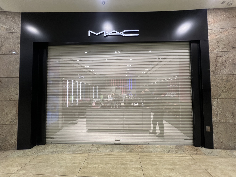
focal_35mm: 13
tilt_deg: +2.3
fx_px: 89
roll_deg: +0.1
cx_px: 118
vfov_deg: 89.9
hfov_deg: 106.2
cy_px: 88
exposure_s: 1/50
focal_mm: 1.57
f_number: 1.8
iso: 160
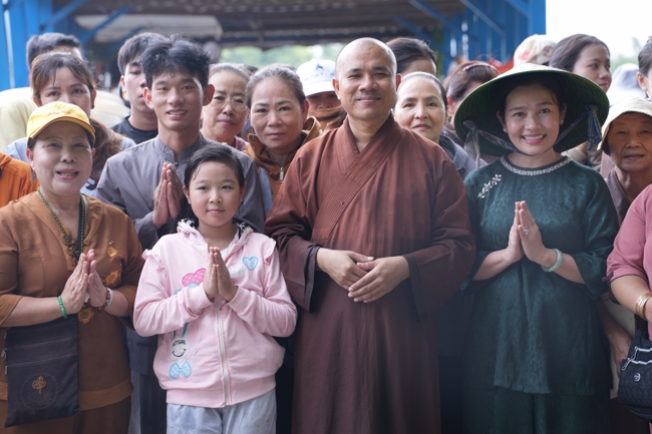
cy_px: 217
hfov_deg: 20.2
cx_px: 326
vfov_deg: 13.5
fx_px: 1829
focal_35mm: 101
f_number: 4.5
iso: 125
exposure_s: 1/125
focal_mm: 101
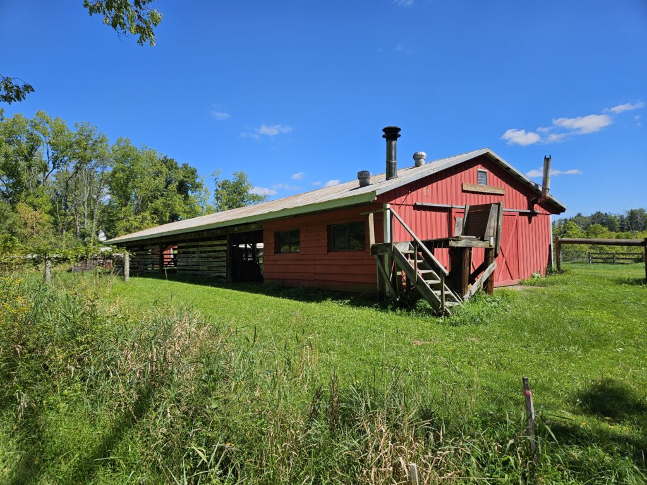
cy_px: 242
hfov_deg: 73.9
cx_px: 324
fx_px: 430
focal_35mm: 23
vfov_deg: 58.9
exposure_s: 1/2032
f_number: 1.8
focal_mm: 5.4
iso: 25
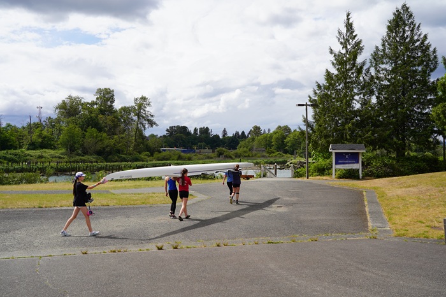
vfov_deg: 36.8
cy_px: 148
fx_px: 446
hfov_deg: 53.2
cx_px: 223
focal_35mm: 36
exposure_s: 1/800
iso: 100
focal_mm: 36
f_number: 5
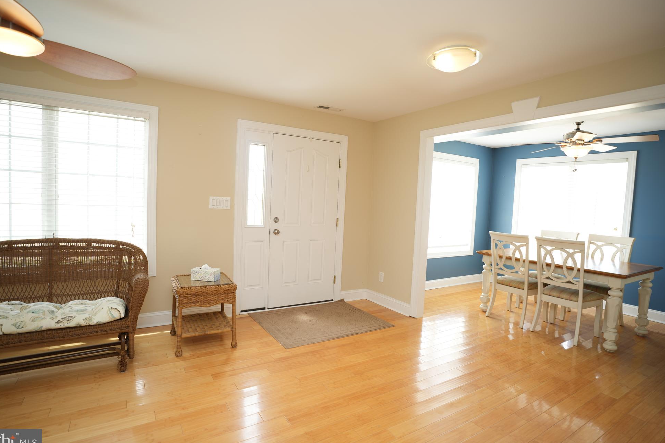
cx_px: 318
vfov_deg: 67.1
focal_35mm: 18
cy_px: 219
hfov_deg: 89.6
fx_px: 334
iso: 125
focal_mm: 17.1
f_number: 2.8
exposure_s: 1/60
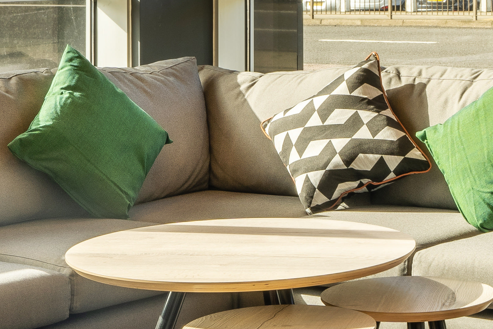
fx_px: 1479
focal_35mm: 108
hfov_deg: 18.4
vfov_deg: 12.5
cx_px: 492
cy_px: -28
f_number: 16
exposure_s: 1/25
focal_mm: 29
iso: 200
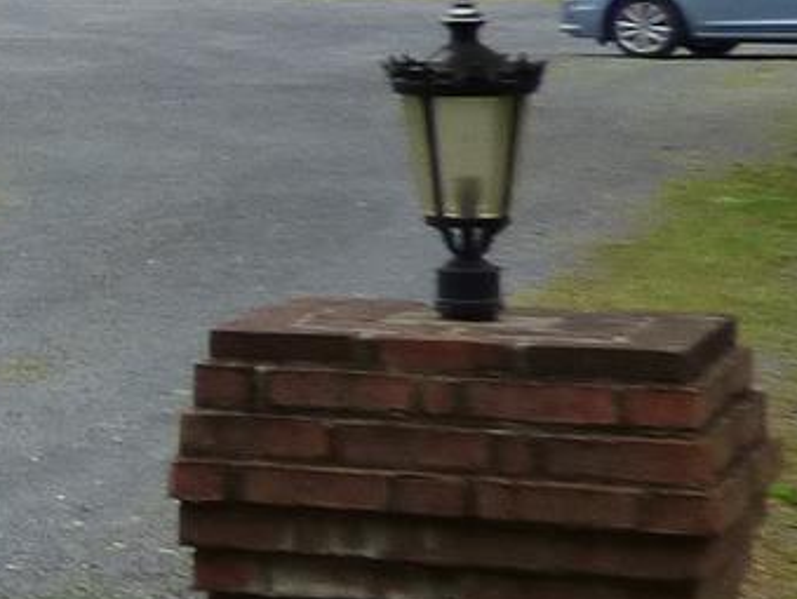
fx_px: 4033
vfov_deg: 8.4
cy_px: -45
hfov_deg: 9.4
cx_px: -1420
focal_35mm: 175
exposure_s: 1/1000
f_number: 3.2
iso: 160
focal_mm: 5.04
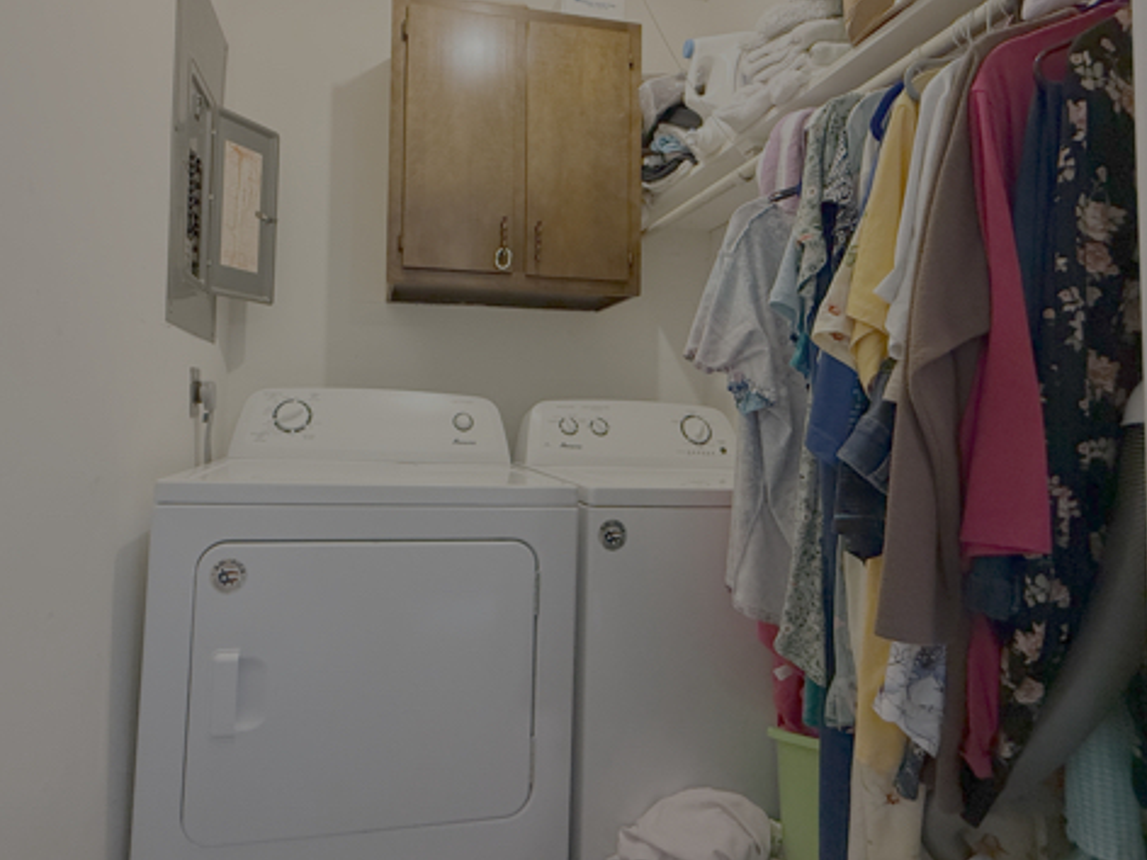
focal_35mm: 19
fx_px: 630
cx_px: 488
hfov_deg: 84.1
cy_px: 389
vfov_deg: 68.5
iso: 500
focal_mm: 2.22
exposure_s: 1/60
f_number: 2.2
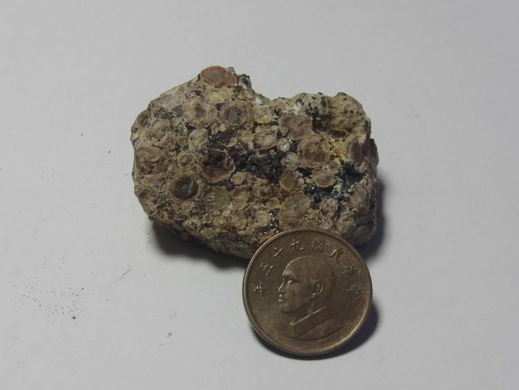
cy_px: 195
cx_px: 260
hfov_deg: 24.4
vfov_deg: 18.4
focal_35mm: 80
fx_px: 1199
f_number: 4.6
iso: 400
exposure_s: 1/60
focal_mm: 13.6
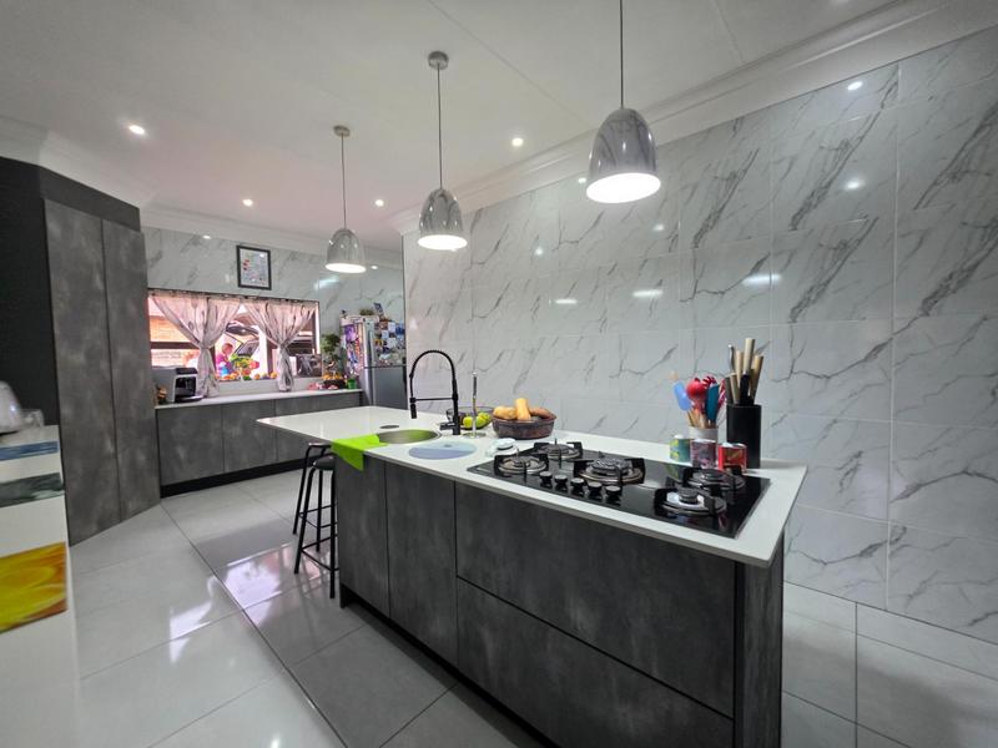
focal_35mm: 13
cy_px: 374
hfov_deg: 106.2
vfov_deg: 89.9
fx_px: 375
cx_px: 499
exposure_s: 1/50
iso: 160
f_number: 1.9
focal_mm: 2.2
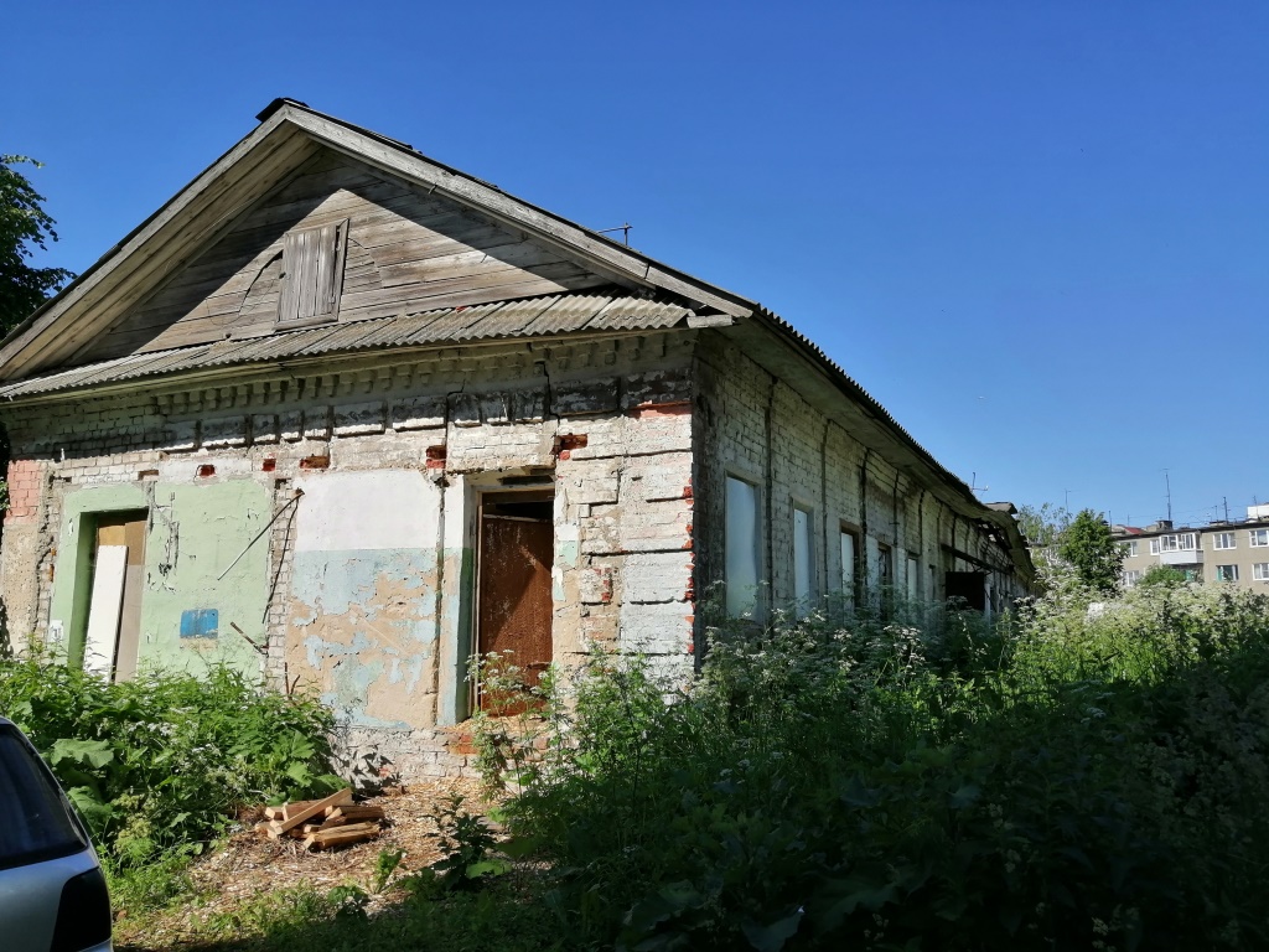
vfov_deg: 51.4
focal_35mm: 27
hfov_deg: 65.3
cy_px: 476
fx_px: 990
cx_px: 634
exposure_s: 1/1761
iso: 50
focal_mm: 3.88
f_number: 1.8
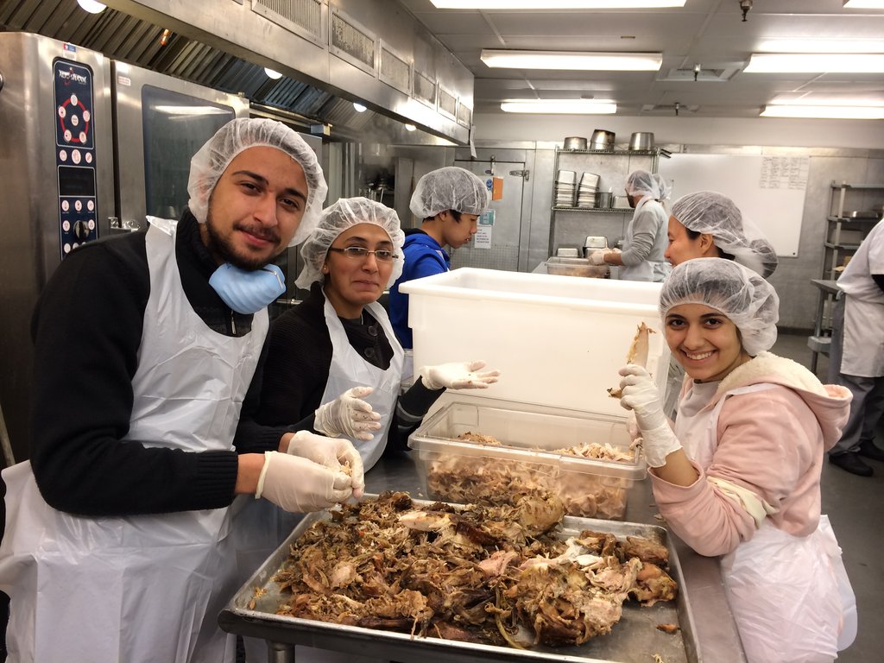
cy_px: 332
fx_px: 766
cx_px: 442
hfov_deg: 60.0
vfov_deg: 46.8
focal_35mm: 30
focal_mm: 4.12
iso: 64
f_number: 2.2
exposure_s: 1/30
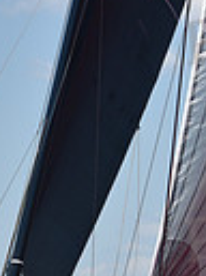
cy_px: 348
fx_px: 4011
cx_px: 75
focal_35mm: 503
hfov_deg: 2.9
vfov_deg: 3.9
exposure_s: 1/1000
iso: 200
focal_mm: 116
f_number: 8
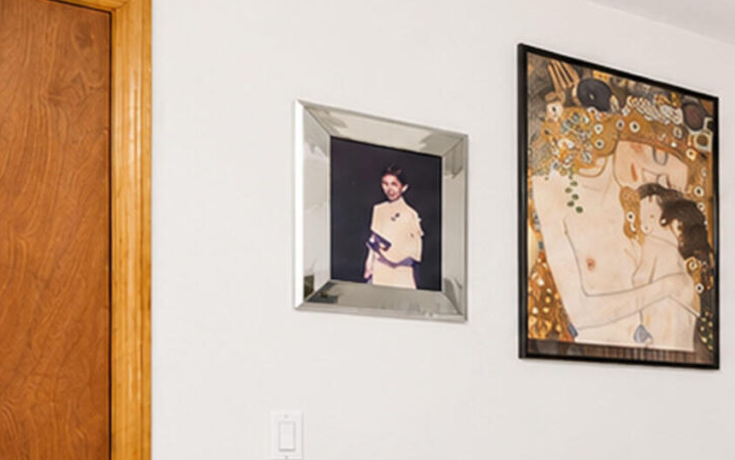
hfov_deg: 28.1
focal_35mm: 58
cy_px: 459
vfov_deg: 21.6
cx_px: 986
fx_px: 1162
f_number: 4
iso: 64
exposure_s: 1/30
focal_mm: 16
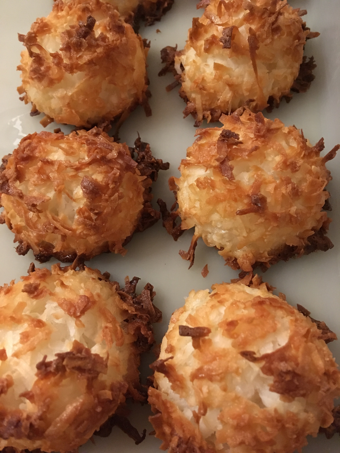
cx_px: 170
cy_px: 226
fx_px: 380
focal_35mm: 29
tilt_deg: -70.0
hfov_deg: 48.2
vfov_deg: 61.7
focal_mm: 4.15
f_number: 2.2
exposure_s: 1/15
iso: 500
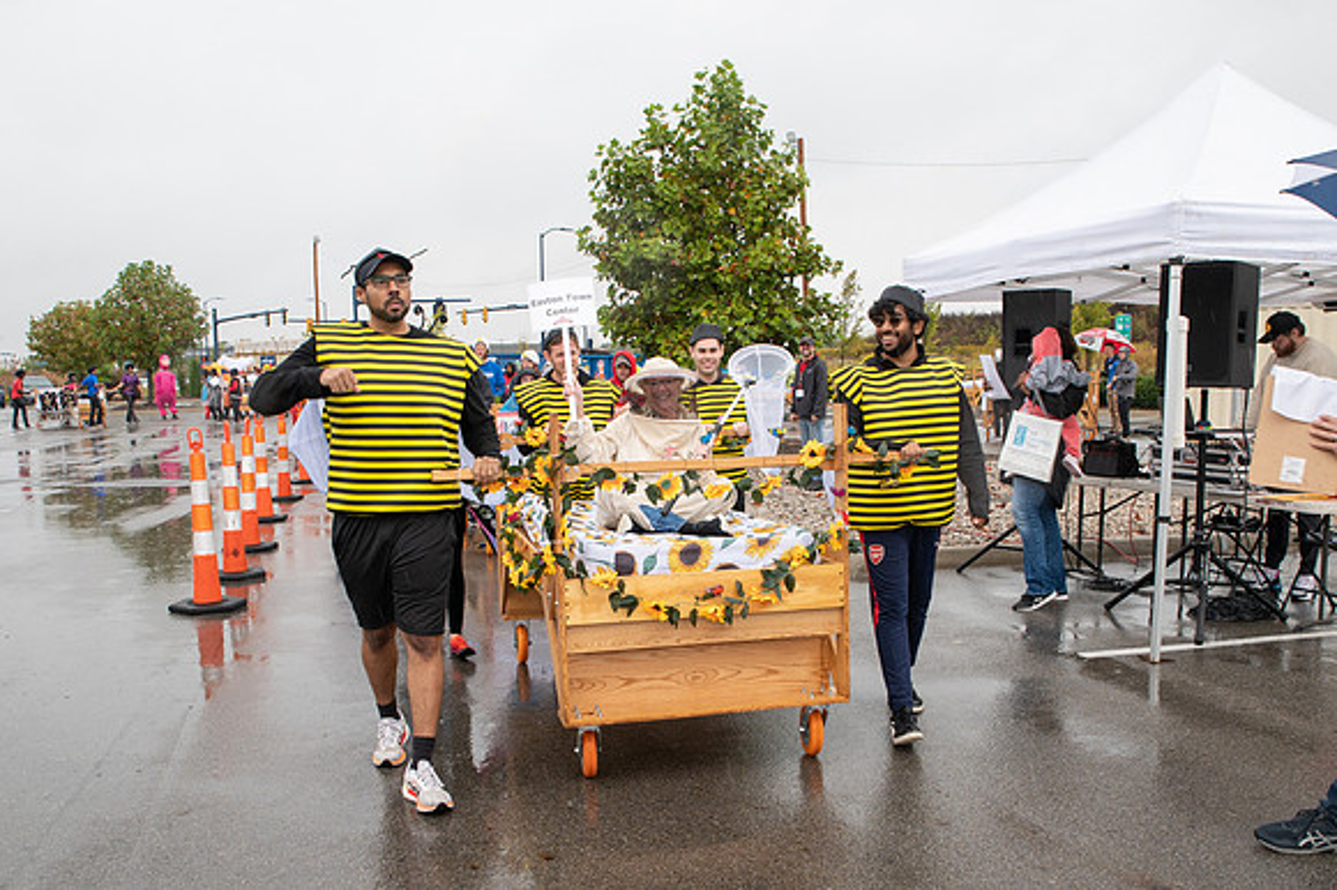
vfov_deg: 40.6
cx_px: 654
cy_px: 537
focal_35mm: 32
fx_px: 1196
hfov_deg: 58.4
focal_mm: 24
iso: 400
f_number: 7.1
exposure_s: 1/200
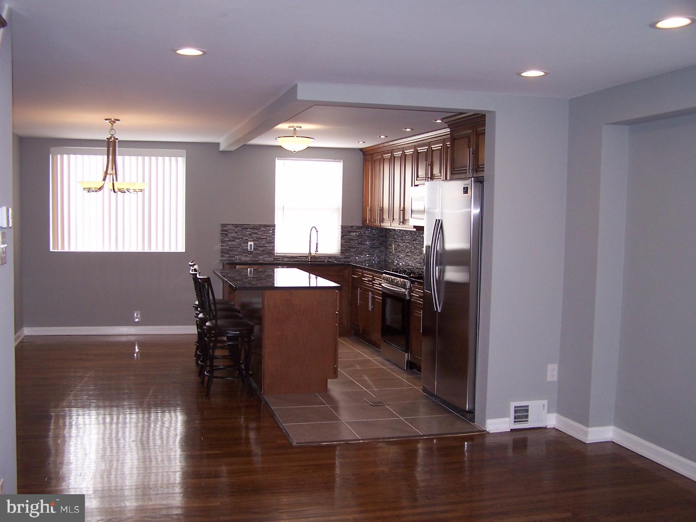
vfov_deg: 37.7
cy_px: 261
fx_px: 764
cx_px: 348
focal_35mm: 38
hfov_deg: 49.0
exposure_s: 1/60
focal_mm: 6.3
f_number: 2.8
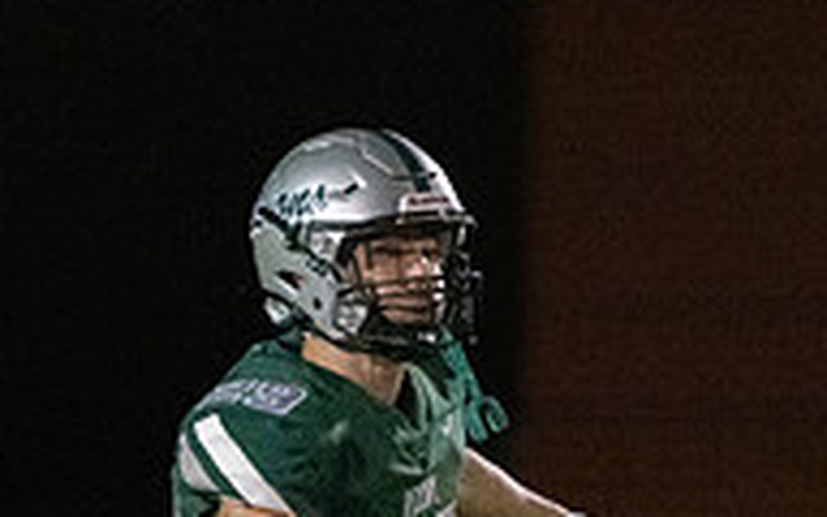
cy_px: 764
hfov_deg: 1.3
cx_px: 501
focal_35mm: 1663
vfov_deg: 0.8
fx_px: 37481
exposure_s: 1/1250
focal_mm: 400
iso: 20000
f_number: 5.6
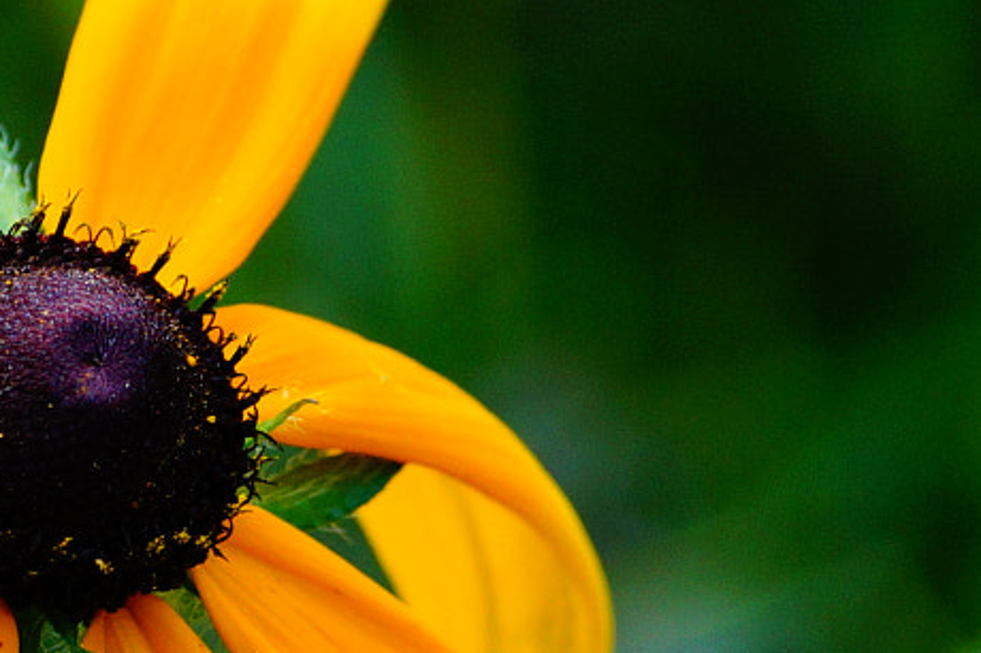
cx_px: 139
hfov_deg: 2.8
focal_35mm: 734
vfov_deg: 1.9
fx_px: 19987
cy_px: 445
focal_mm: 110
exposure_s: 1/200
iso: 320
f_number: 4.5
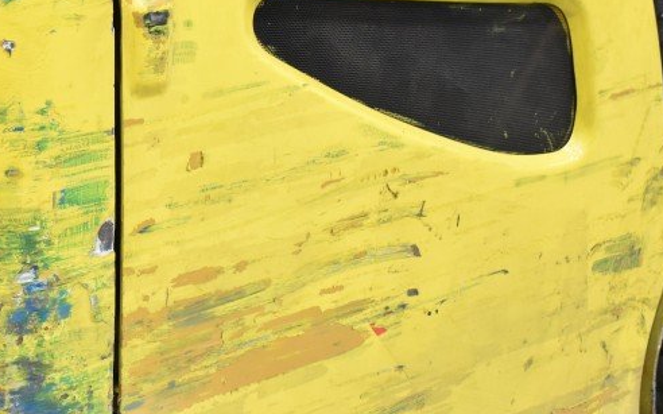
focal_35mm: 97
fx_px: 1752
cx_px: -30
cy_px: 307
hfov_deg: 20.6
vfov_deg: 13.4
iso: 1600
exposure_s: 1/60
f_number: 4
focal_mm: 26
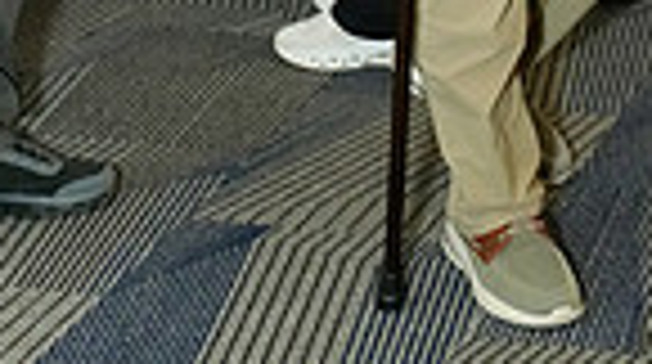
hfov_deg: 15.0
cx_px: 576
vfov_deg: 7.7
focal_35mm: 142
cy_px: -607
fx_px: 2444
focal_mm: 29
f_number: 6.3
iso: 5000
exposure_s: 1/100
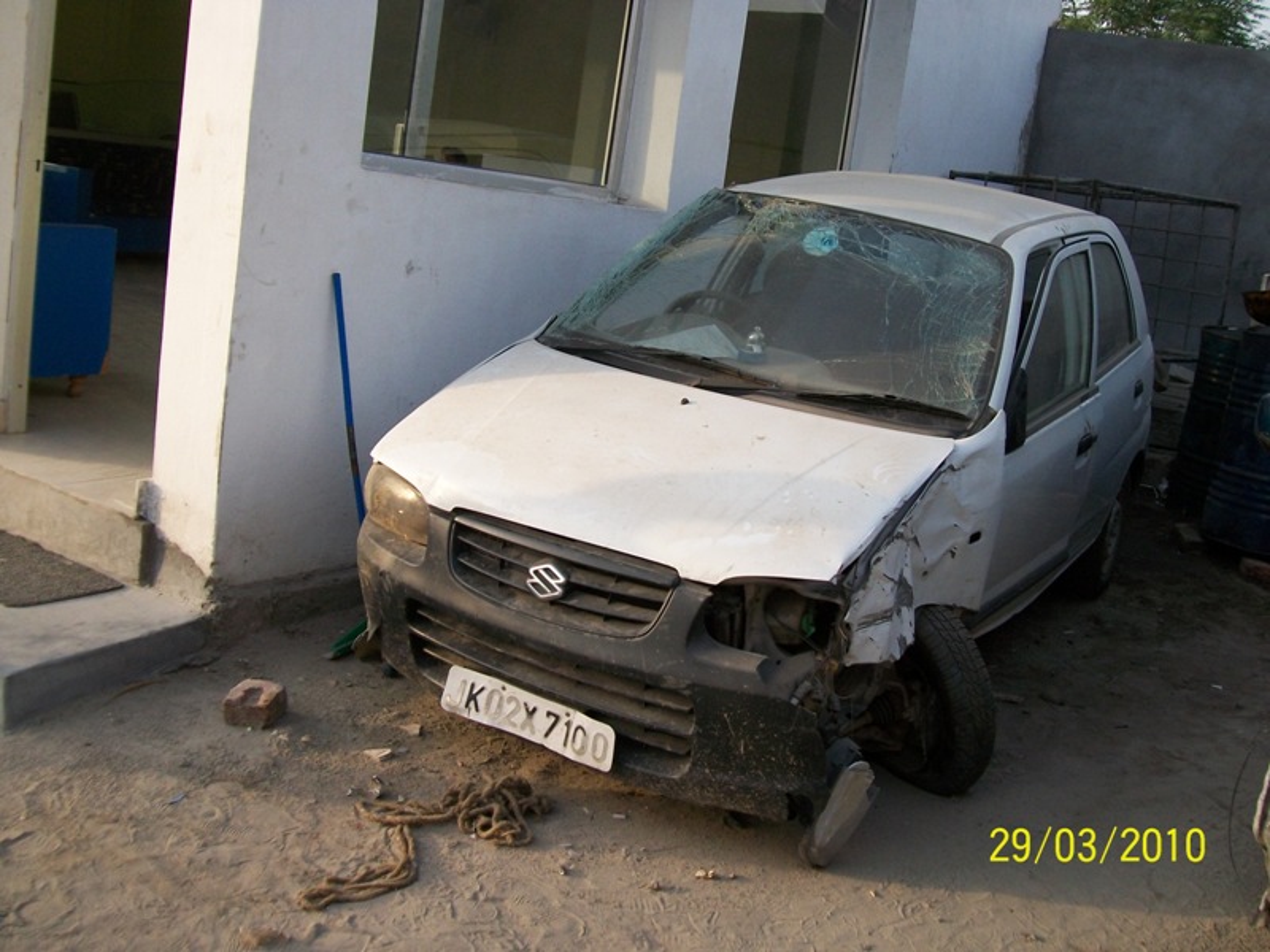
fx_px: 1321
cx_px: 635
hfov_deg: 51.4
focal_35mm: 36
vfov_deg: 39.7
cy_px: 476
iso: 80
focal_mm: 6
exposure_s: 1/320
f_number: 2.7
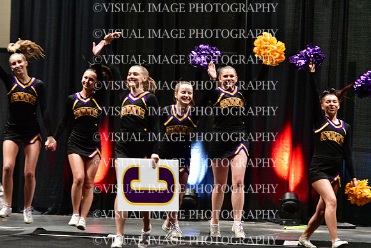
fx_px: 2082
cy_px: 124
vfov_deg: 6.8
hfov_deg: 10.2
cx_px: 186
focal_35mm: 202
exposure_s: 1/400
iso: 5000
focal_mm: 135
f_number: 4
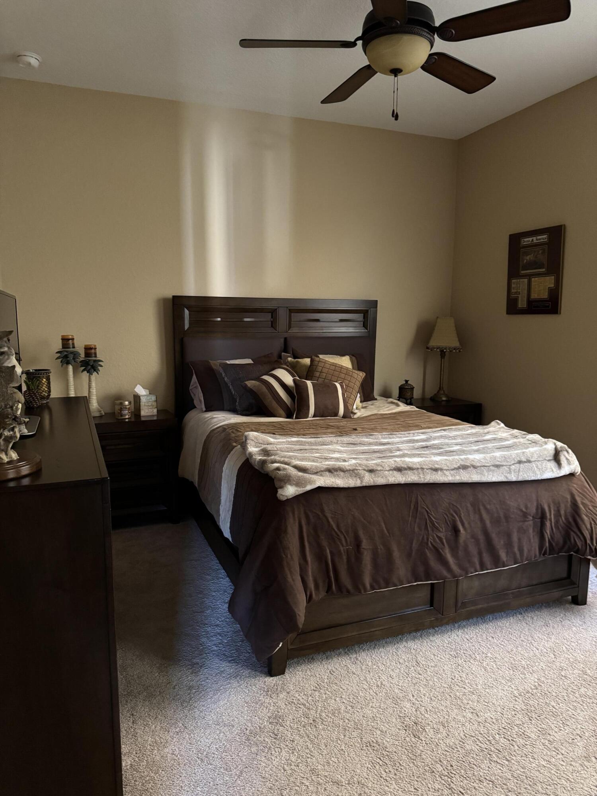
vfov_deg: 71.6
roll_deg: -0.2
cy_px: 398
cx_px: 298
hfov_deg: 56.8
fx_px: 552
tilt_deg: -7.5
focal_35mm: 24
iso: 800
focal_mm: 6.76
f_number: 1.78
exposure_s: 1/30
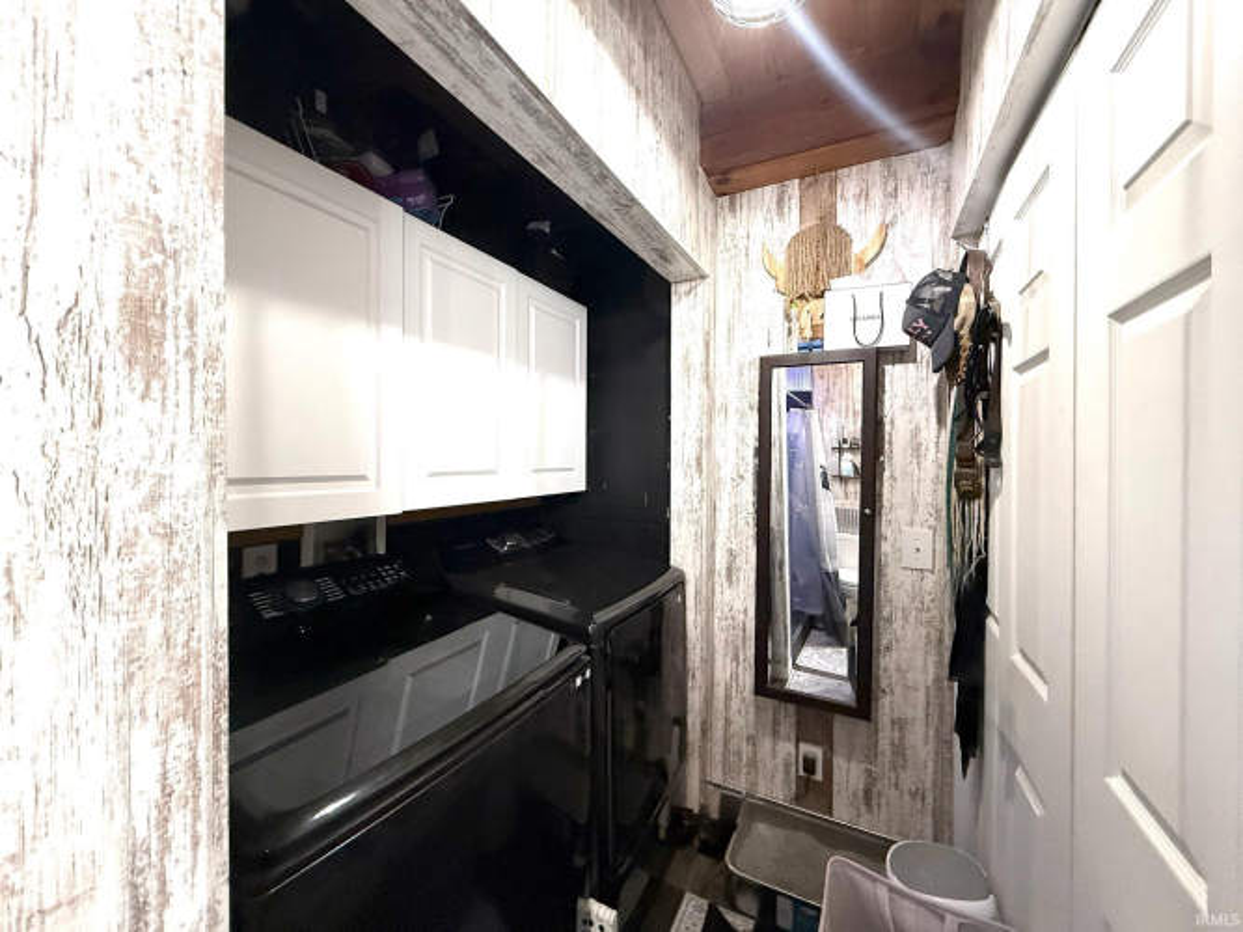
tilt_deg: -0.8
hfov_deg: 102.1
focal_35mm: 14
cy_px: 466
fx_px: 503
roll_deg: +0.0
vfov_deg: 85.7
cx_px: 622
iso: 500
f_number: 2.2
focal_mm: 2.22
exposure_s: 1/60
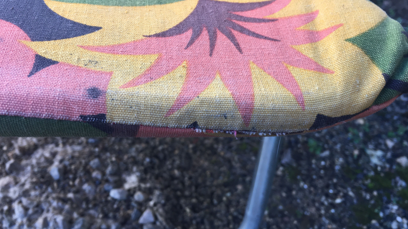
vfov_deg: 36.7
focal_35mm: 32
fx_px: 346
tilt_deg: -41.6
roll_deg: -8.6
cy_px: 112
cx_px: 202
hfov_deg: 61.0
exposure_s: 1/100
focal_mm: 4.15
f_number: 2.2
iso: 40
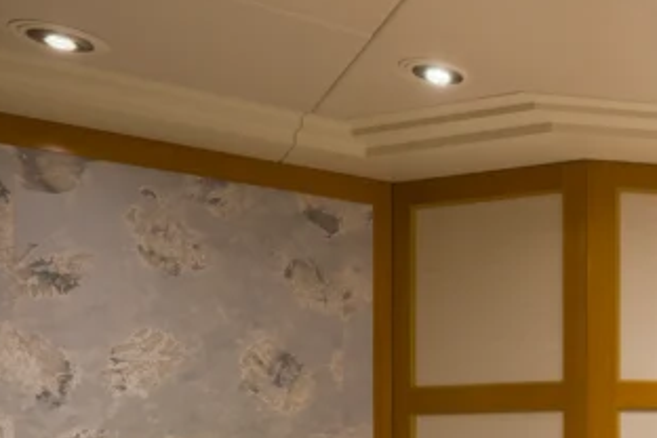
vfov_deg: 27.0
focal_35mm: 46
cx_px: 988
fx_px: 839
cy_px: 475
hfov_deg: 28.1
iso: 200
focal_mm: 14
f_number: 5.6
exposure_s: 1/125
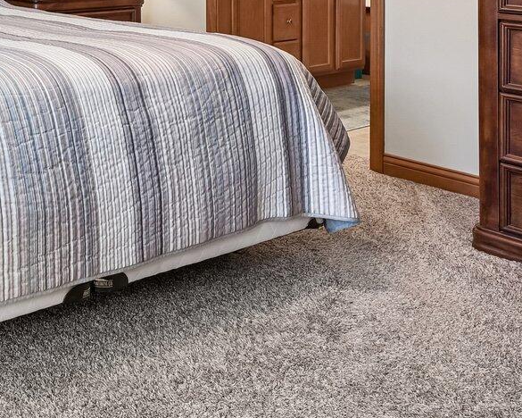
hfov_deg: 32.7
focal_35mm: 46
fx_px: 711
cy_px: -70
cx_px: -114
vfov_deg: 28.8
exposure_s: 1/4
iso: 400
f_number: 8
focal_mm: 14
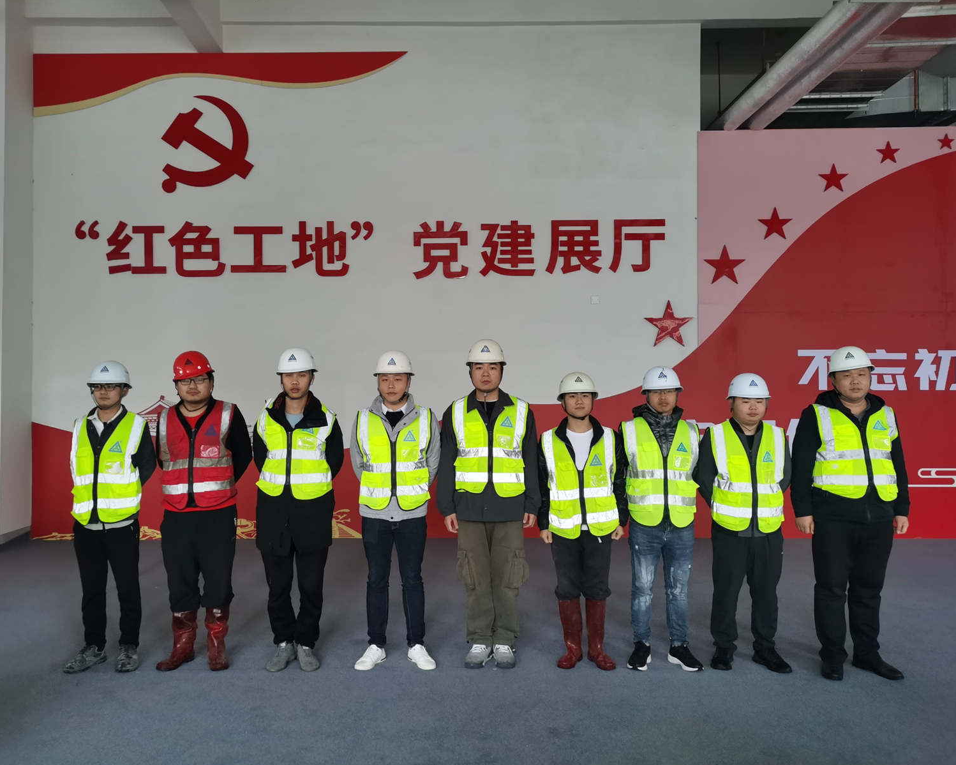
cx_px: 443
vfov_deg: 50.0
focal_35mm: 29
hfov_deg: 60.4
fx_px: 820
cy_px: 377
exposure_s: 1/25
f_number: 1.8
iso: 500
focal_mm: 5.58
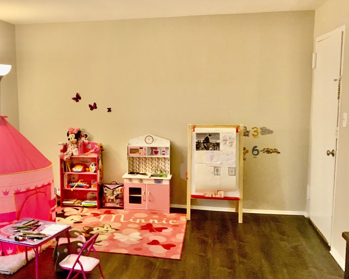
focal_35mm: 41
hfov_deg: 44.1
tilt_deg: -7.4
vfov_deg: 36.5
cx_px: 113
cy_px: 142
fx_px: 423
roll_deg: +0.9
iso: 200
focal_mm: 3
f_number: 1.8
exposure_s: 1/60
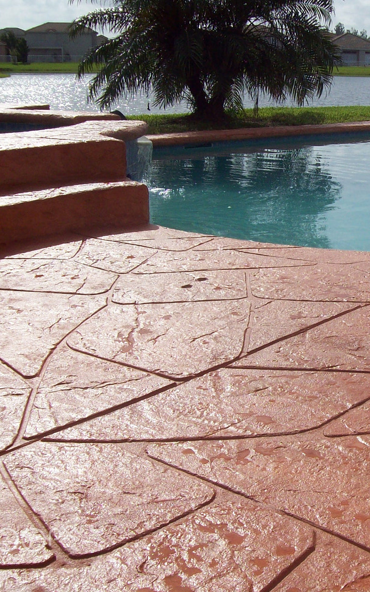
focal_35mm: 55
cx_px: 369
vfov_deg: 36.9
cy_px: 290
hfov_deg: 22.6
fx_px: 887
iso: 80
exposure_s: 1/1401
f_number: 4.8
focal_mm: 6
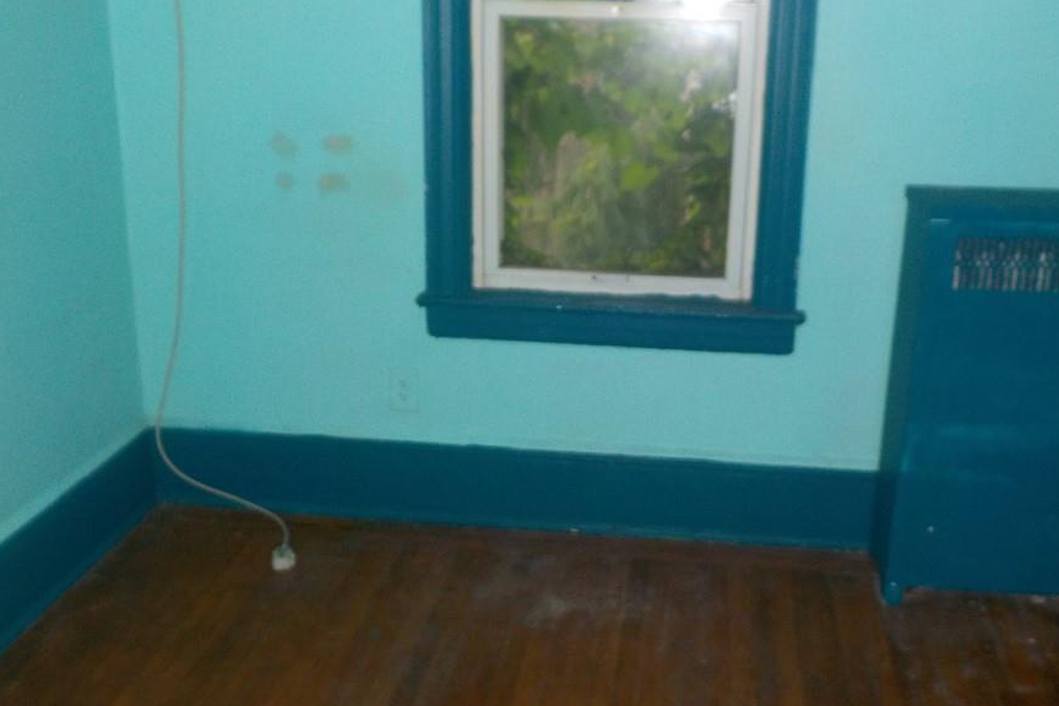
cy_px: 346
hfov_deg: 51.8
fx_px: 1088
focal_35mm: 37
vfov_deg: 35.9
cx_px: 586
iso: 200
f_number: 3.3
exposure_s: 1/30
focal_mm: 4.1
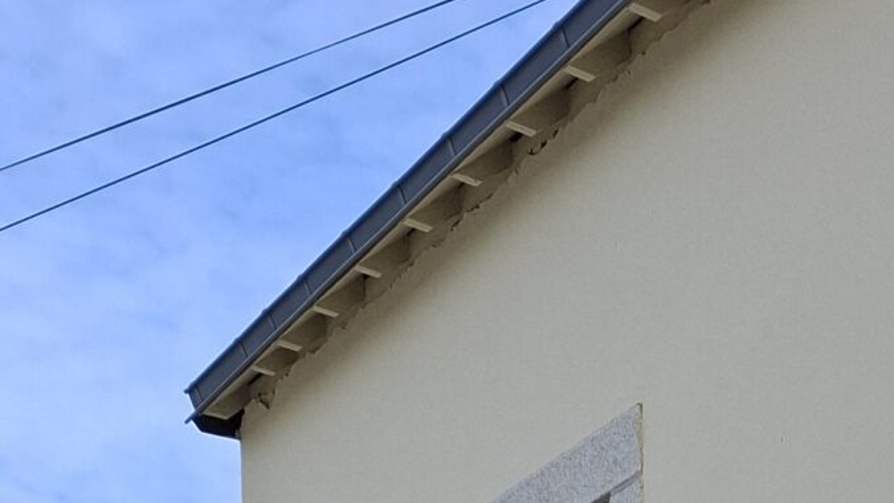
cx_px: 1120
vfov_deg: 9.3
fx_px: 2252
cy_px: 1627
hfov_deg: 20.7
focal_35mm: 95
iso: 50
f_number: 1.8
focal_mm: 5.54
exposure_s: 1/1206
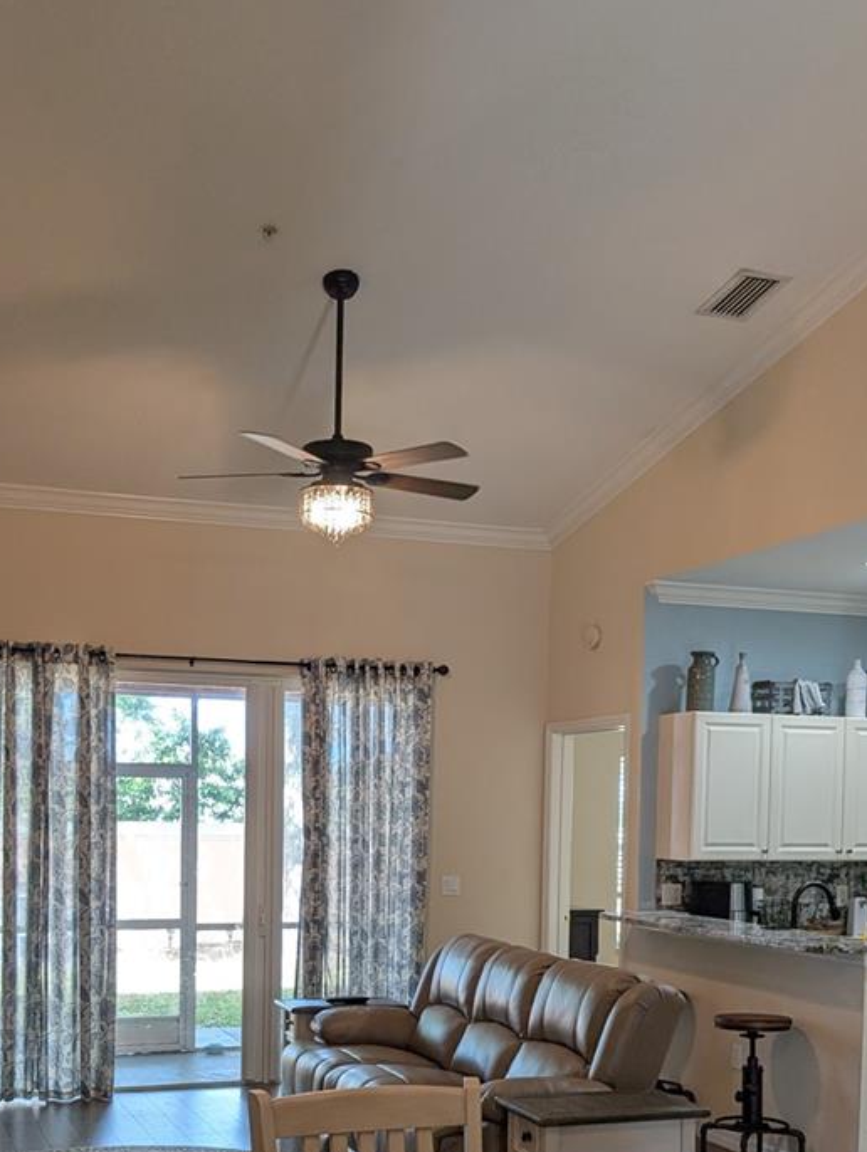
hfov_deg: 34.4
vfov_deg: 43.3
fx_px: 1400
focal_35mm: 42
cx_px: 382
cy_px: 868
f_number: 1.68
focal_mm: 6.9
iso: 134
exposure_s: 1/120
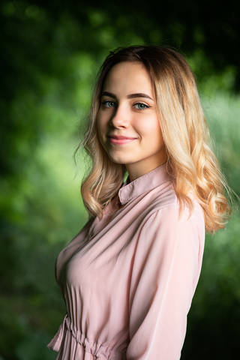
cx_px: 120
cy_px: 180
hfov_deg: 16.1
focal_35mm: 85
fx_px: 850
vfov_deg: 23.9
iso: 400
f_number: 2.8
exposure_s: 1/80
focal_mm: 85
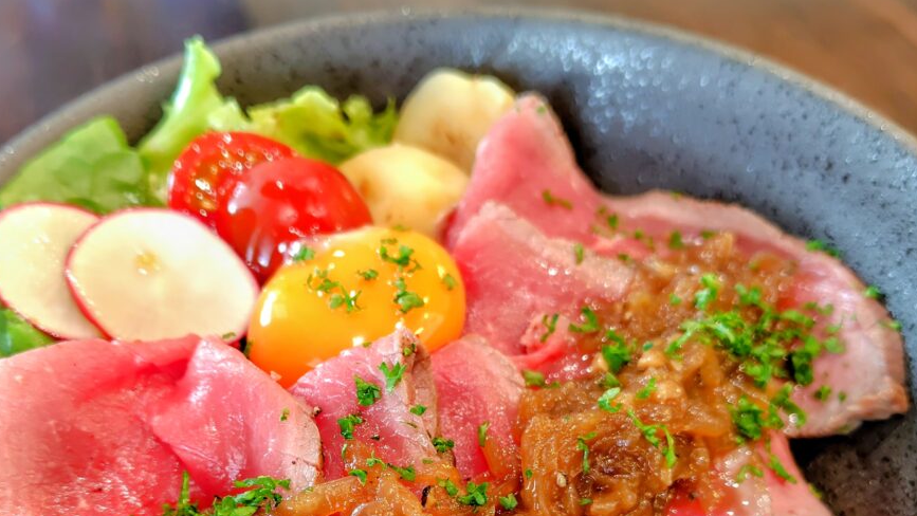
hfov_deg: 53.8
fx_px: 900
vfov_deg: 30.6
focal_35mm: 37
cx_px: 399
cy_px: 463
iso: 491
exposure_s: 1/50
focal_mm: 5.6
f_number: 1.9
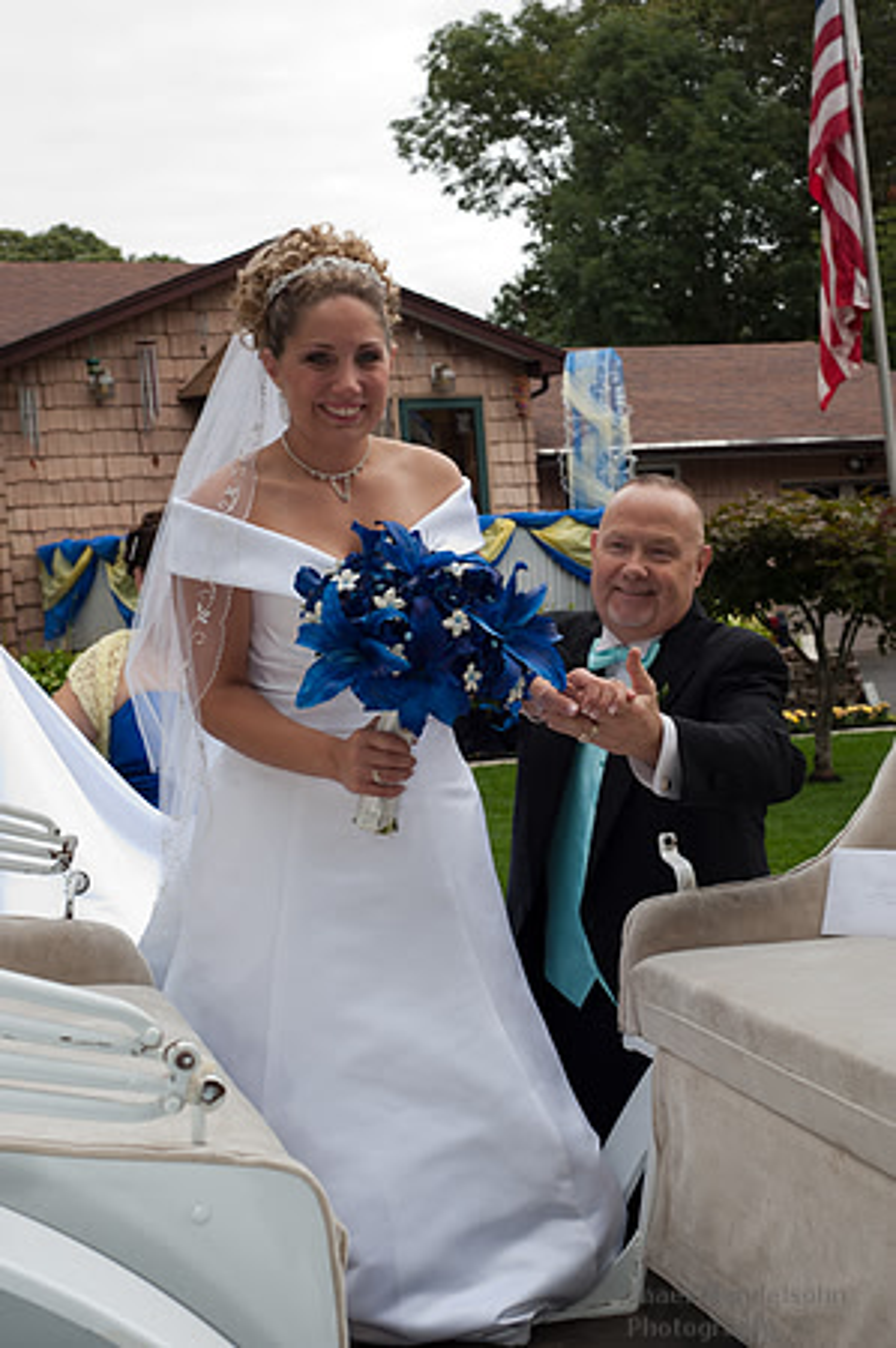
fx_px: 1871
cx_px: 448
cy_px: 674
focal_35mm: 50
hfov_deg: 26.9
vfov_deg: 39.6
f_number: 9
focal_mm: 50
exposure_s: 1/125
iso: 500
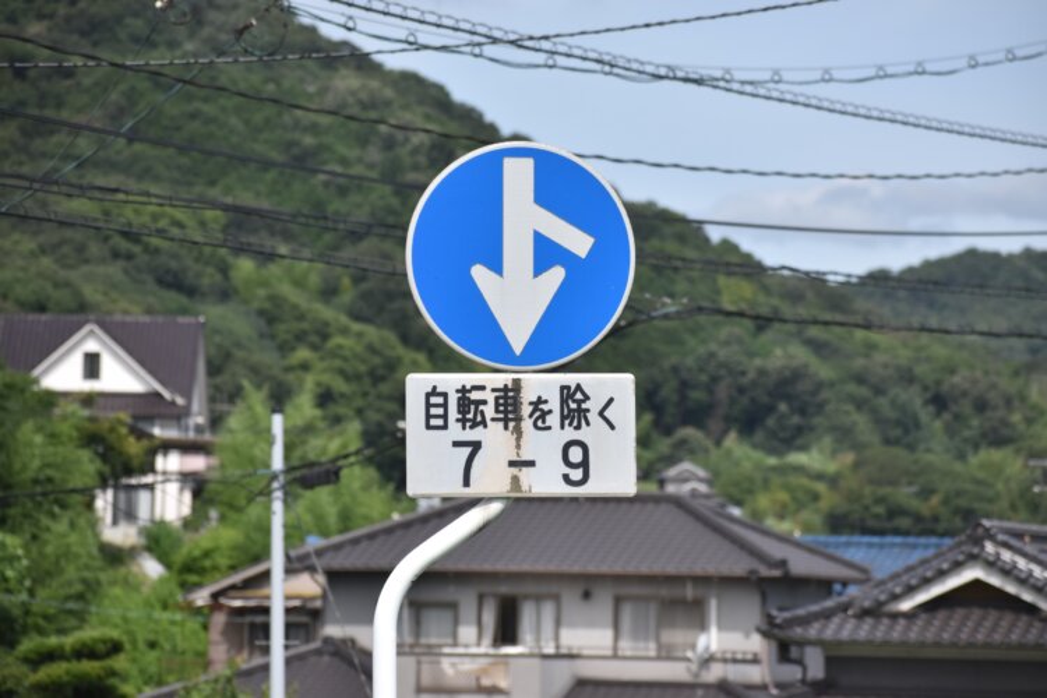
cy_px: 349
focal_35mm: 174
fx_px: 5060
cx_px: 524
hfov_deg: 11.8
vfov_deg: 7.9
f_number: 4.8
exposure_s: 1/1600
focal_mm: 116
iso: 250
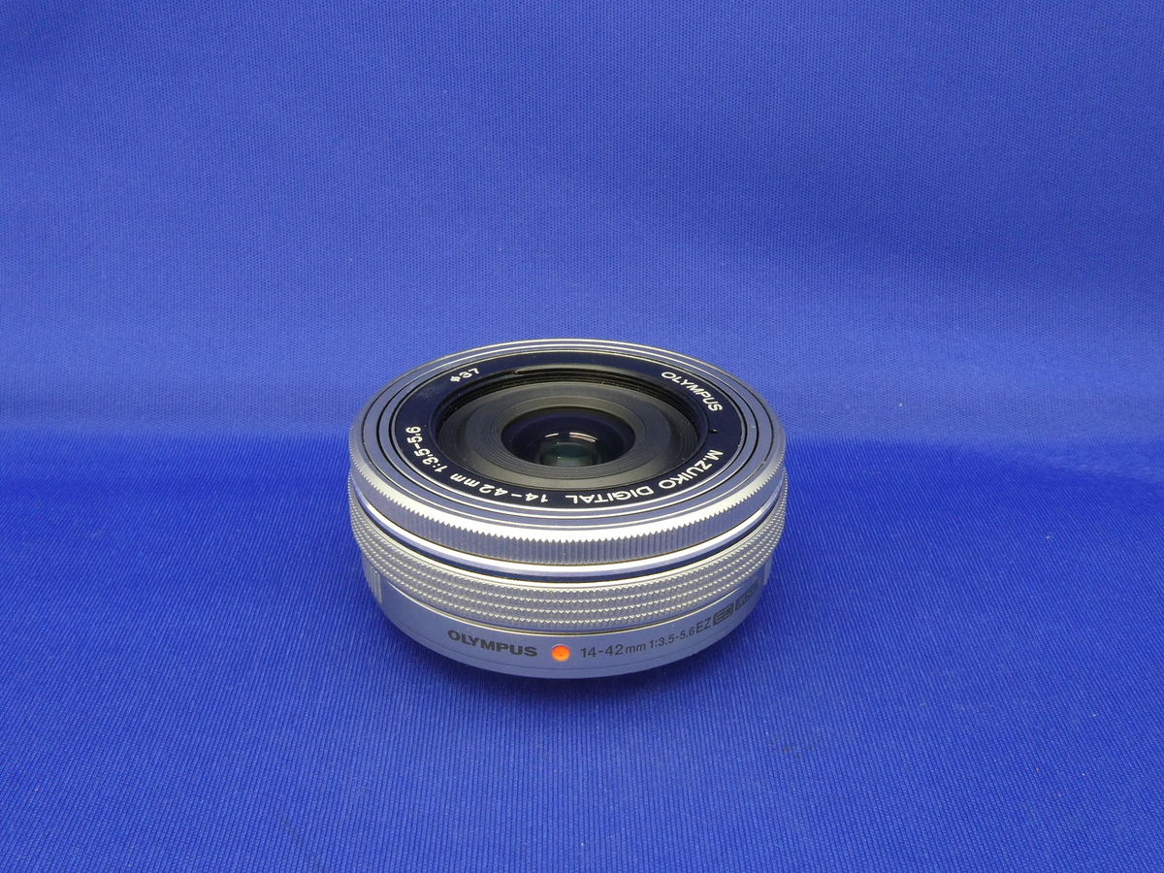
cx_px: 582
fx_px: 1244
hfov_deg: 50.1
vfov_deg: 38.7
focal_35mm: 37
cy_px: 436
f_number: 8
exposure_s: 1/1.3
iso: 200
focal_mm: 6.7
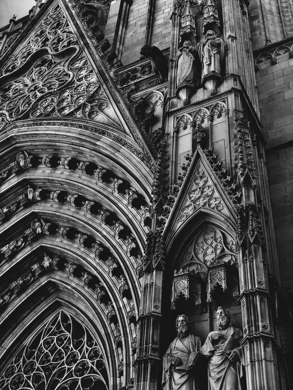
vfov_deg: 36.8
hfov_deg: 28.0
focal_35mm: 52
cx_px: 146
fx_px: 587
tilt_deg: +45.8
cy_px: 195
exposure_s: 1/270
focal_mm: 6
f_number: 2.4
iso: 16
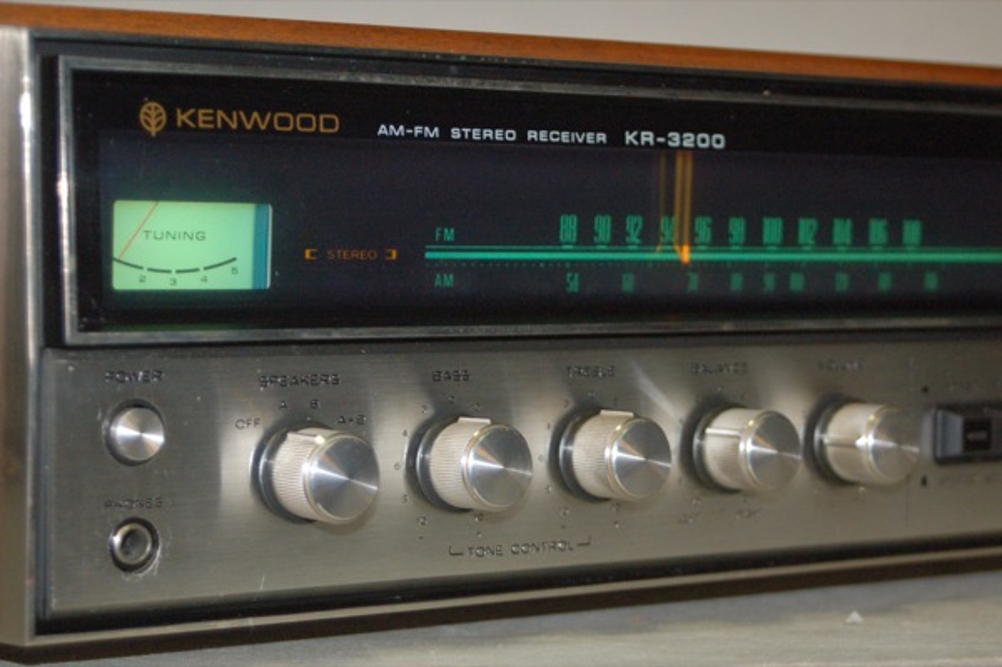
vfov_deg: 14.0
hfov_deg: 20.9
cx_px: 501
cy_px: 334
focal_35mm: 98
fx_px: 2711
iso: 1600
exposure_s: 1/60
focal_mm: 65
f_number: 5.3
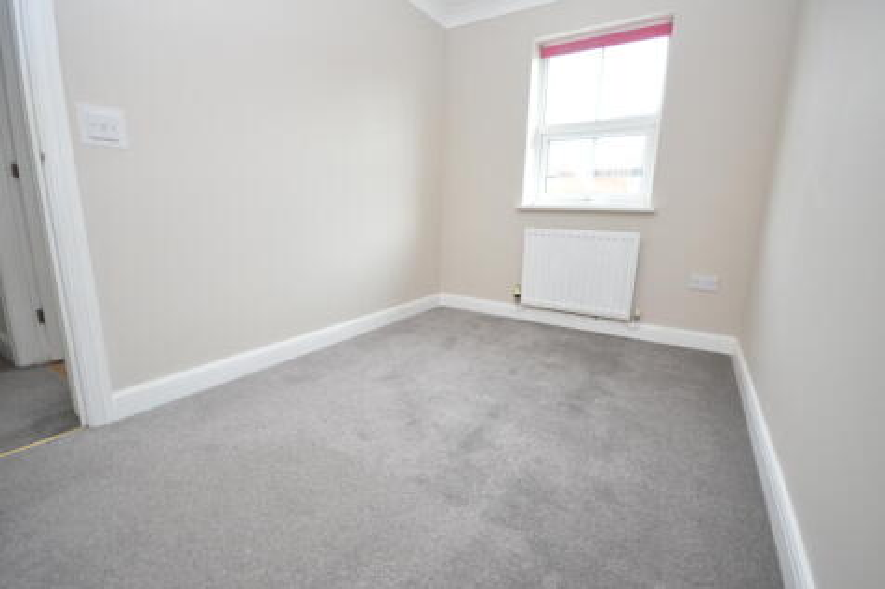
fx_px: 369
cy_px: 294
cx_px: 442
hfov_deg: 100.4
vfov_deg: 77.3
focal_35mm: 15
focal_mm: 10
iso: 450
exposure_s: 1/60
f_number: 4
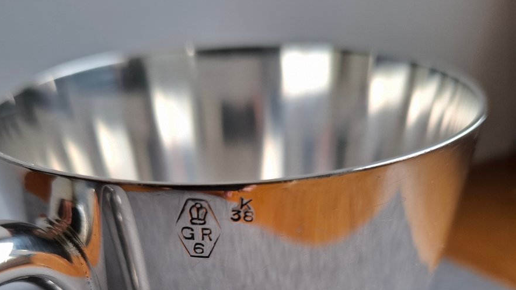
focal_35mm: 34
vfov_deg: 32.5
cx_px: 254
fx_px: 465
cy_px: 272
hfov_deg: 58.0
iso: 50
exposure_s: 1/112
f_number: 1.8
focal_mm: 5.54
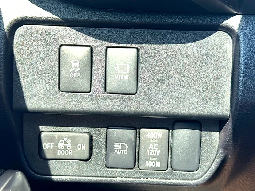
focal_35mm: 50
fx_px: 368
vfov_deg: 29.1
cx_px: 128
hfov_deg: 38.2
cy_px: 96
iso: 40
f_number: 1.78
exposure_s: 1/78
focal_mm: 6.86
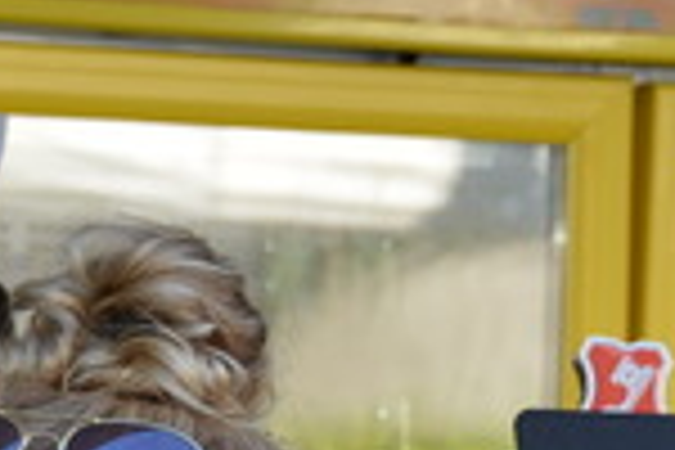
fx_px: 7781
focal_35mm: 415
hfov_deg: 5.0
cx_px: 590
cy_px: 868
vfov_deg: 3.3
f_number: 5.6
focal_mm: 52
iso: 200
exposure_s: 1/125
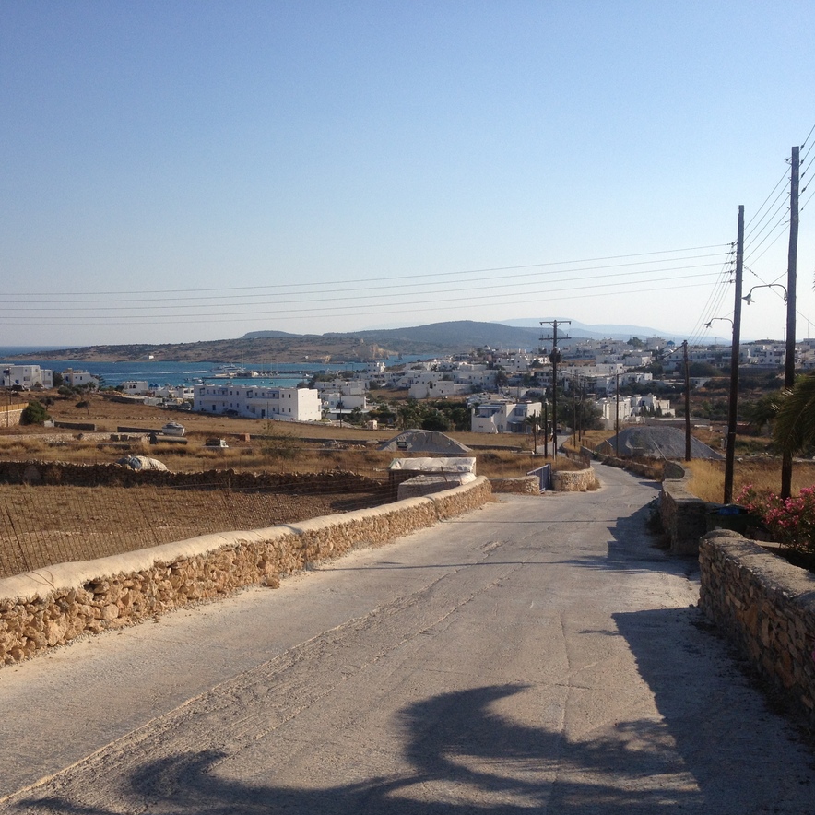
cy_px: 414
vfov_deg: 40.0
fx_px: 1119
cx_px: 273
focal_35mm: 42
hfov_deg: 39.6
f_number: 2.4
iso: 50
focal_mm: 4.28
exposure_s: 1/3067
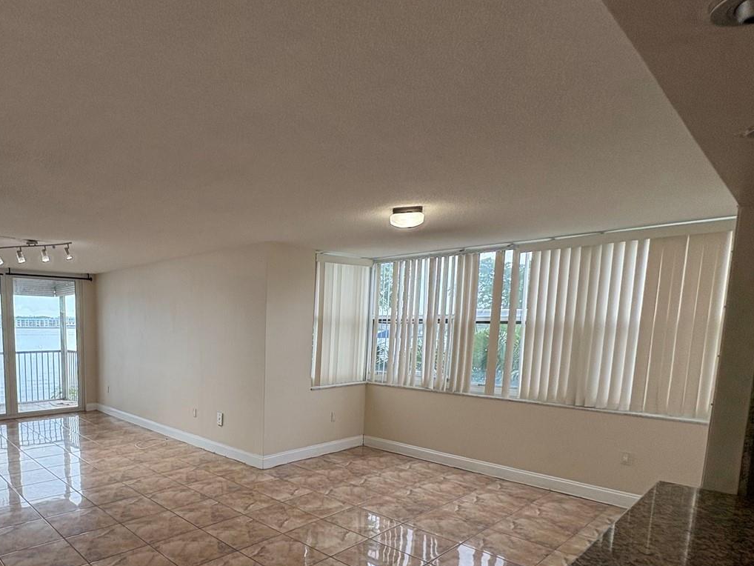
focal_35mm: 22
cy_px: 381
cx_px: 217
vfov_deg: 59.6
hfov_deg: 72.6
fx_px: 479
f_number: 2.2
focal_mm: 2.22
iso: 80
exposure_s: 1/120
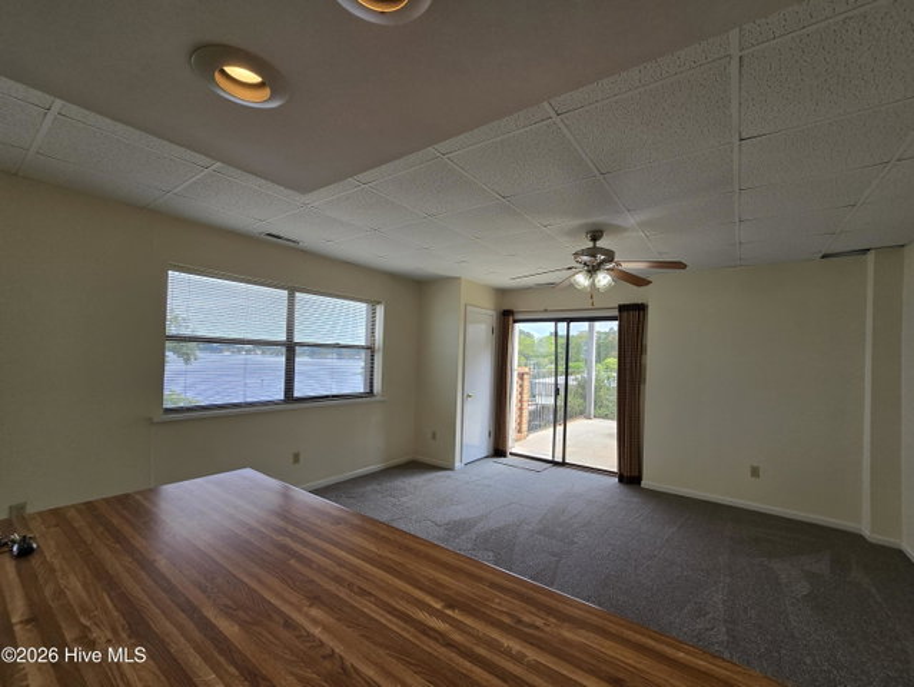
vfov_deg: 90.0
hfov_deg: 106.1
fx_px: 343
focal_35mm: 13
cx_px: 457
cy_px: 344
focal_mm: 2.2
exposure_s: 1/277
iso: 50
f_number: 2.2
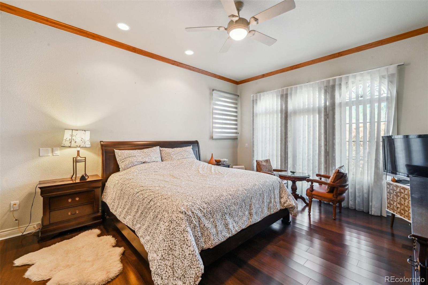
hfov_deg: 100.4
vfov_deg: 77.3
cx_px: 214
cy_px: 142
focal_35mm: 15
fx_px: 178
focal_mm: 15
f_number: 11
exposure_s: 1/6
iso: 400
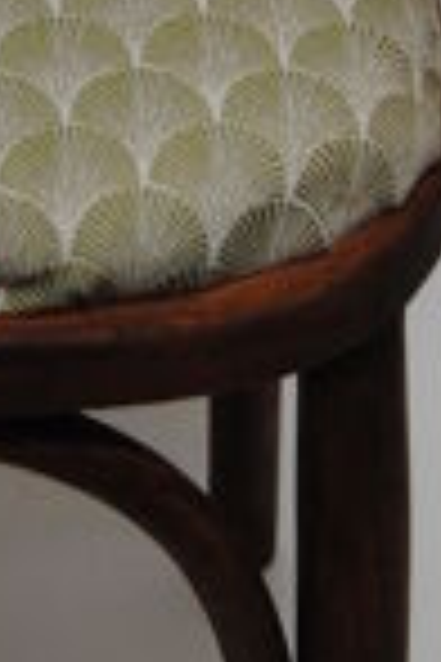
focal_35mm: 238
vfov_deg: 8.6
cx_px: -81
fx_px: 4373
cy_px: -36
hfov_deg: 5.7
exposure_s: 1/30
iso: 200
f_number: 4
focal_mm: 26
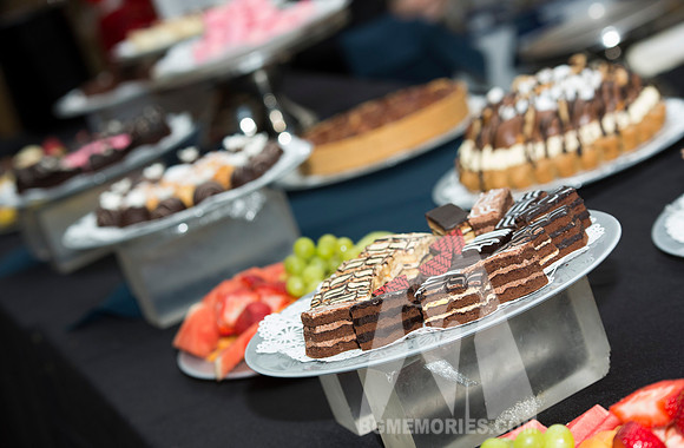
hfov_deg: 19.9
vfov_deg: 13.1
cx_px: 344
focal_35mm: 103
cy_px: 246
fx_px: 1950
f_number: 5.6
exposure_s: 1/125
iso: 1600
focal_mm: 95
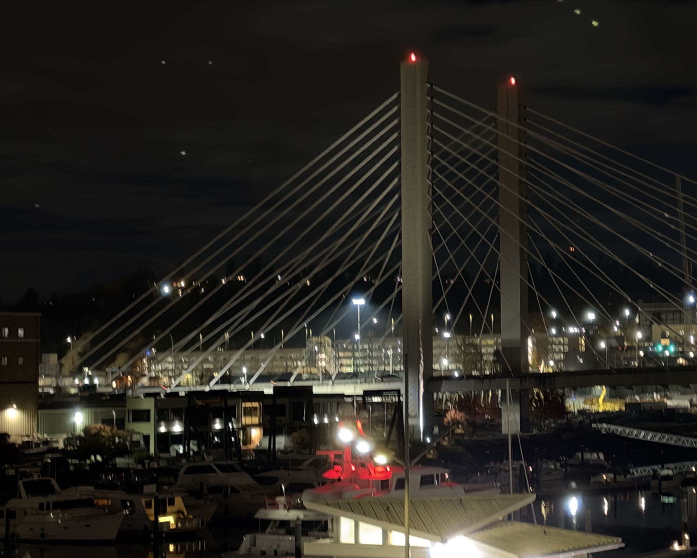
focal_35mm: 89
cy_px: 246
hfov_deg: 21.4
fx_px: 1836
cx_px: 478
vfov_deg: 17.3
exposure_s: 1/20
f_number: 1.48
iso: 800
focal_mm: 6.93
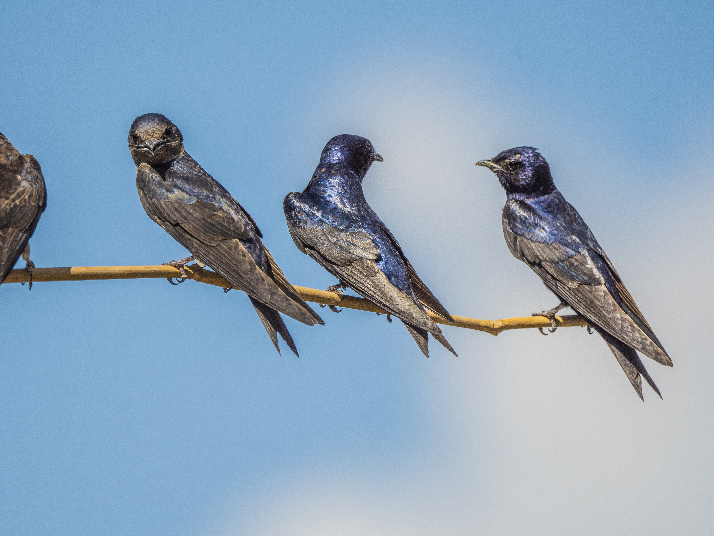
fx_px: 16749
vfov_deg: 1.8
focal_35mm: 812
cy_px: 268
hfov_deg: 2.4
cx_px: 317
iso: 125
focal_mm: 500
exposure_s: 1/2500
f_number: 5.6
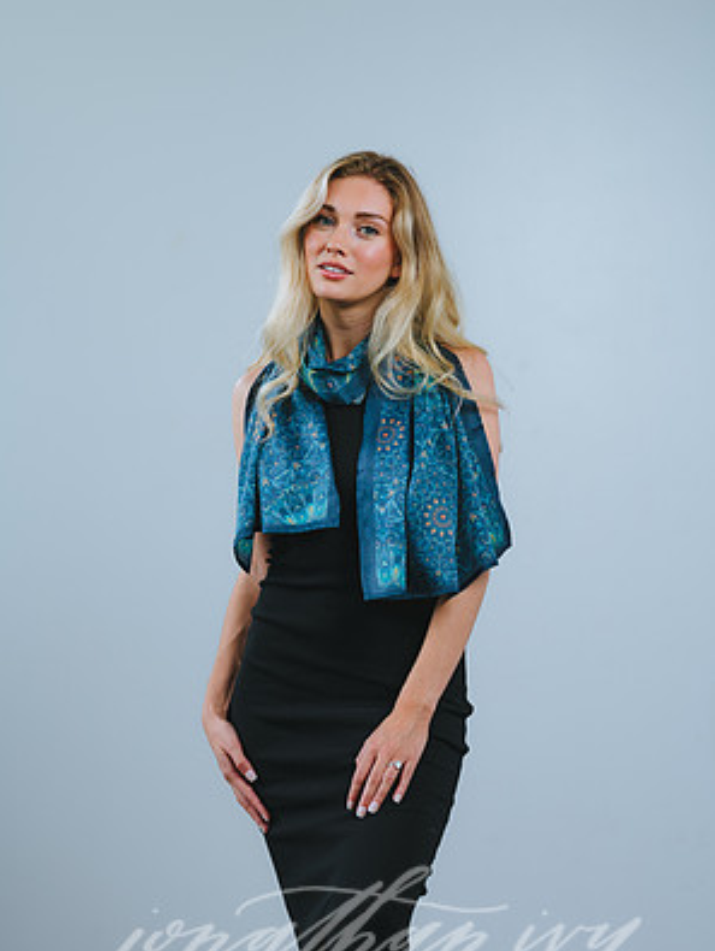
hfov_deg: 15.9
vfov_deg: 21.1
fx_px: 2557
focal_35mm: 93
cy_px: 494
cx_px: 359
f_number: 4
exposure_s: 1/200
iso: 80
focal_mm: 85
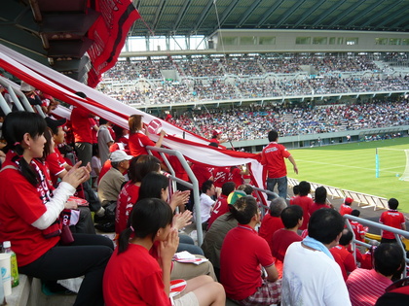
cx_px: 204
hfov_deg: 55.4
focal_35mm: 33
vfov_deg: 42.9
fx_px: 390
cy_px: 153
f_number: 2.8
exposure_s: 1/320
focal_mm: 5.5
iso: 100
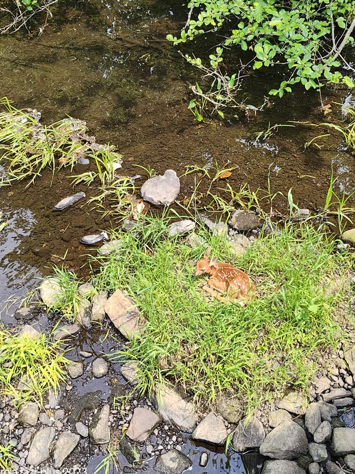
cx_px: 208
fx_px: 506
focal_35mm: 37
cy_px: 250
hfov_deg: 38.5
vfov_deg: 50.1
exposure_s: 1/531
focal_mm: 4.15
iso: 101
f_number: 1.5
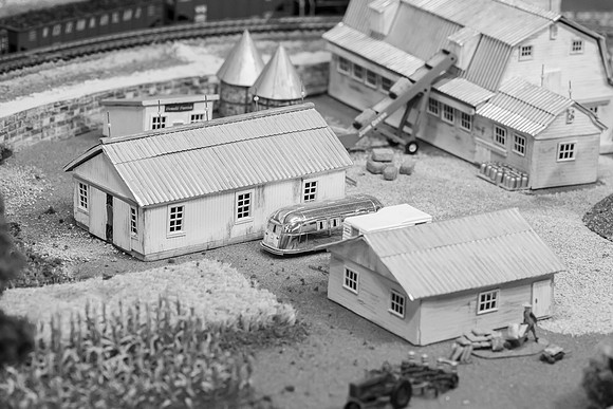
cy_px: 218
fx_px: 3120
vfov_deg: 7.5
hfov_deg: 11.2
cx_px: 305
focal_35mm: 183
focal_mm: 120
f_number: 7.1
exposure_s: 1/80
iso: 3200
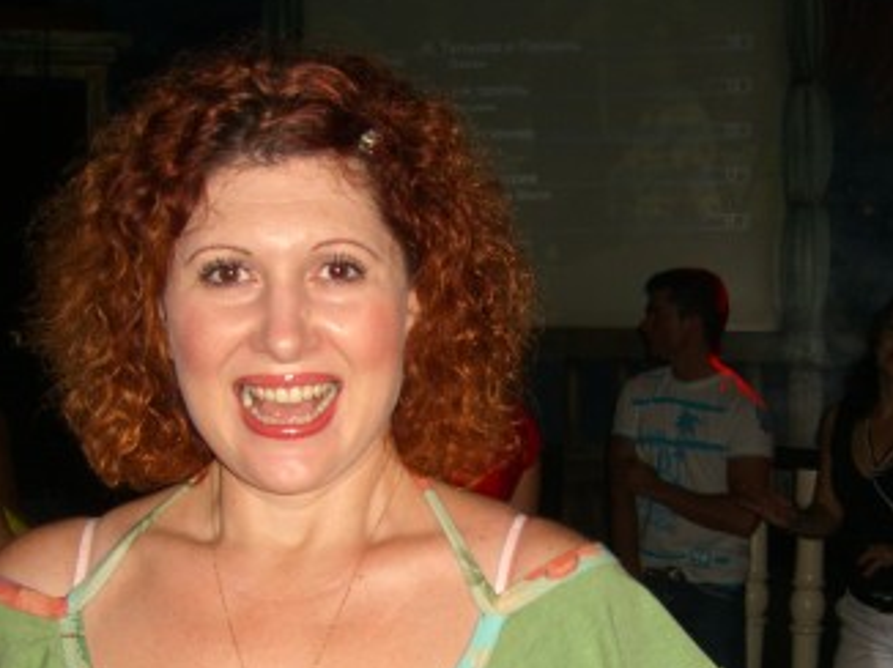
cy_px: 597
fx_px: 1804
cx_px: 556
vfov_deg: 20.6
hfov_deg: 27.7
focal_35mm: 70
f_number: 2.8
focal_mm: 7.9
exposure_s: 1/60
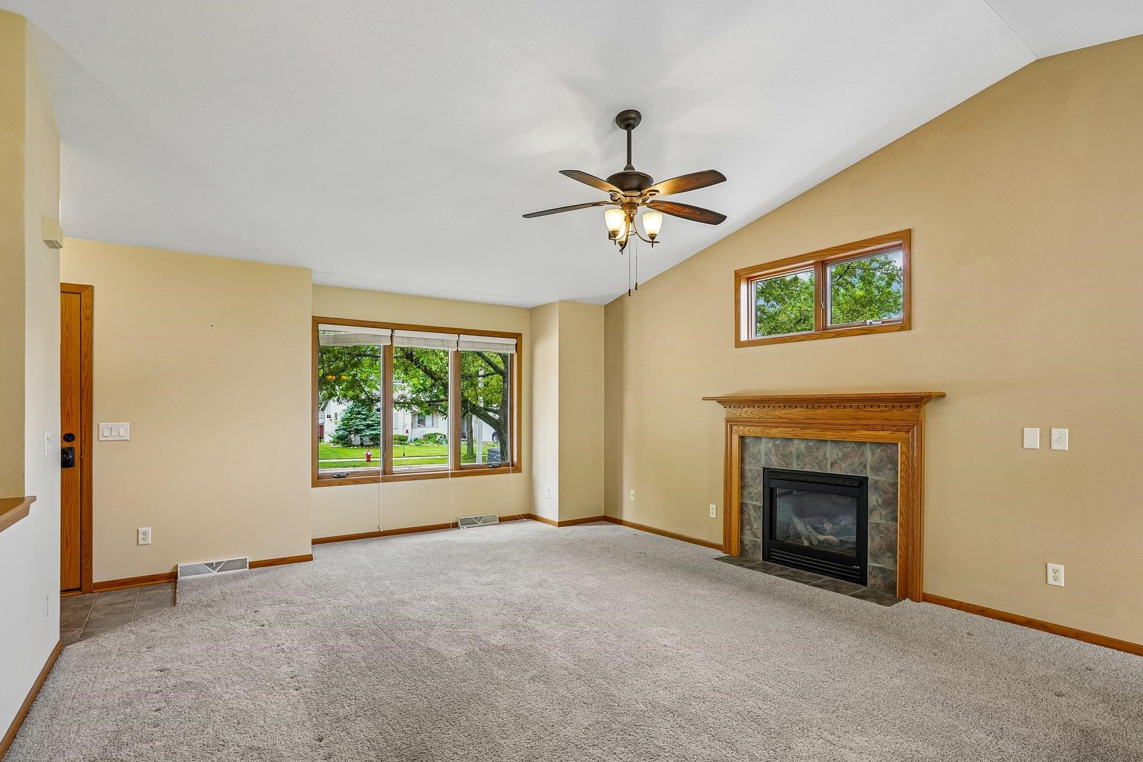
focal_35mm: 17
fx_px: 540
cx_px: 590
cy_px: 400
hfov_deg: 93.2
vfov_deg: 70.4
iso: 400
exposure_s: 1/25
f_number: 8
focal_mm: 16
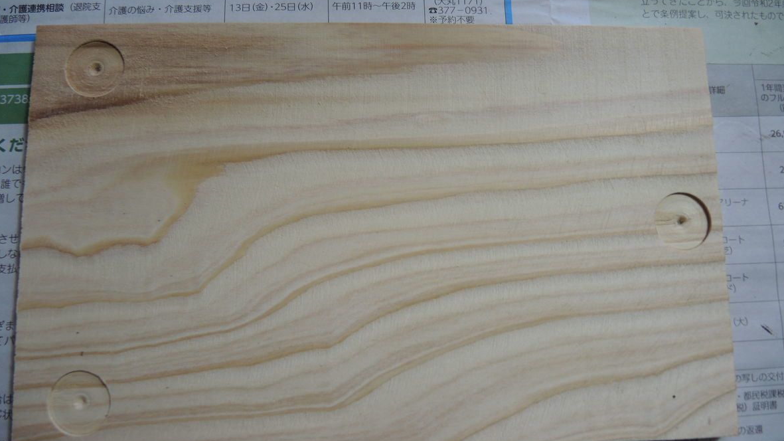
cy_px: 226
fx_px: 644
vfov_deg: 37.8
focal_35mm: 31
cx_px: 396
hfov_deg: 62.6
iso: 125
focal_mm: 6
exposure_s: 1/30
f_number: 2
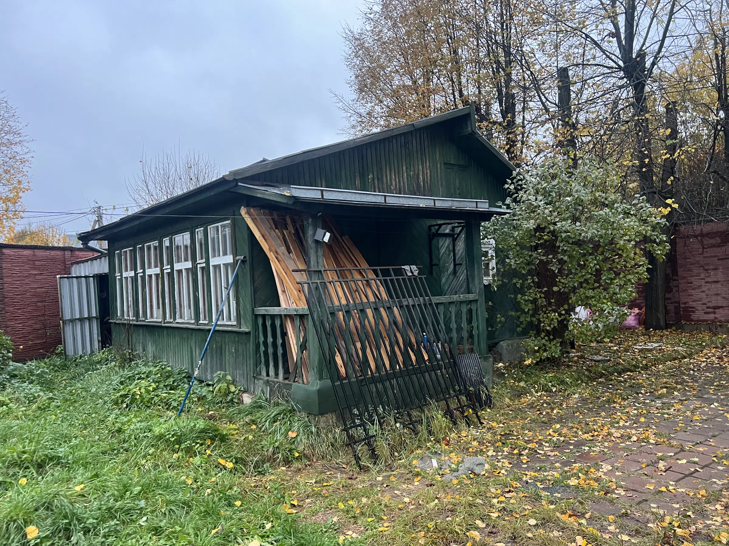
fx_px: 548
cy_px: 273
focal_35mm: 26
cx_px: 364
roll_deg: -1.8
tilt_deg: +1.0
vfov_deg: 53.1
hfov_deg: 67.3
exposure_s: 1/60
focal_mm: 5.7
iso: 200
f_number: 1.5
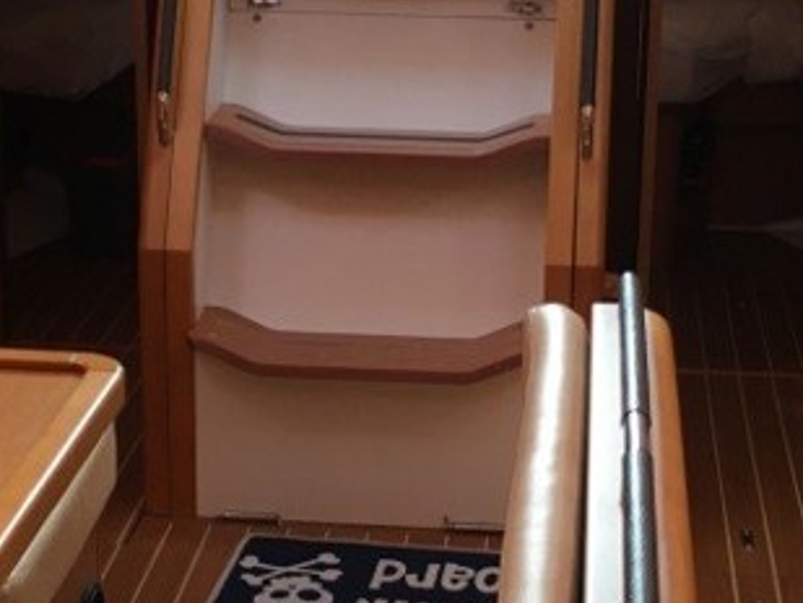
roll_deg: -0.2
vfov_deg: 16.4
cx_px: 408
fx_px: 2089
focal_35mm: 90
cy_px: 333
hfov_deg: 21.8
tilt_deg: -17.8
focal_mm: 4.15
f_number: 2.2
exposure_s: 1/33
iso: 25
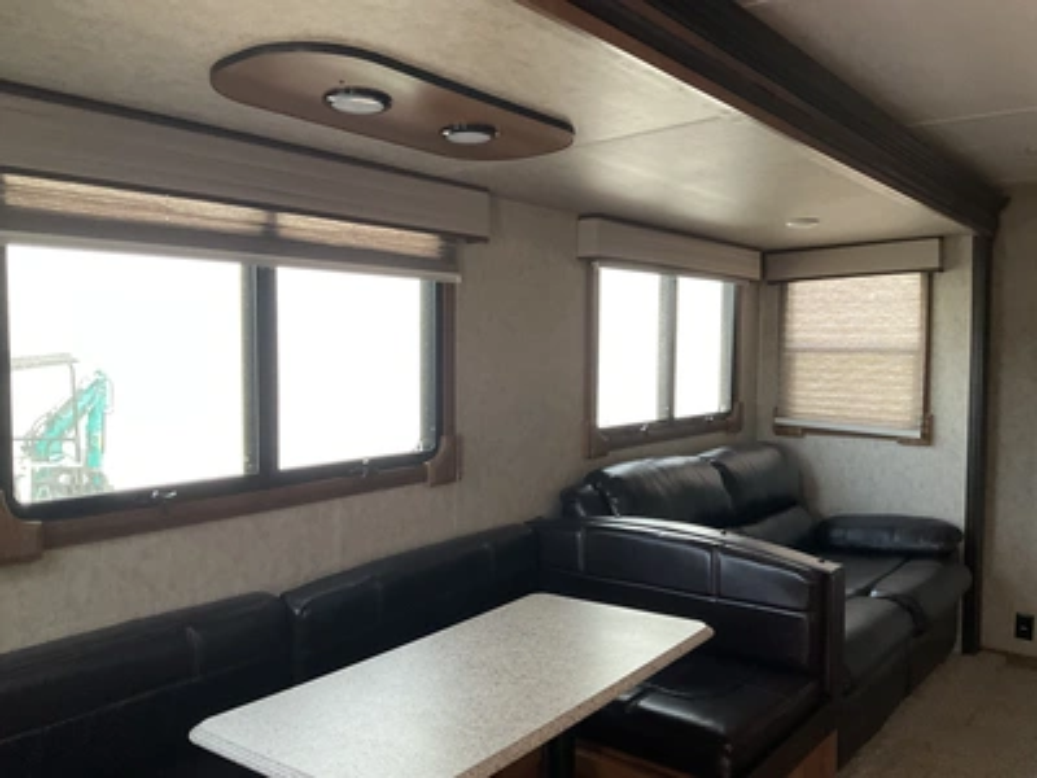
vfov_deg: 48.2
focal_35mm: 29
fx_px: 869
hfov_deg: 61.7
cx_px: 518
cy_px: 389
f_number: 1.8
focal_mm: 3
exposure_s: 1/60
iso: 100
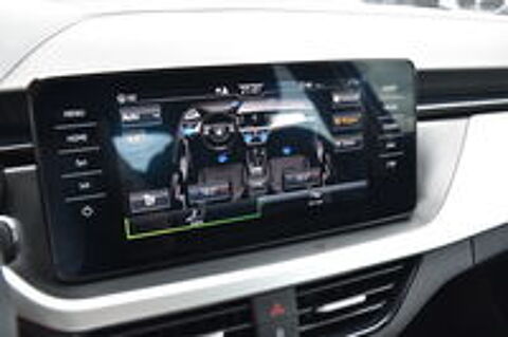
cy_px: 168
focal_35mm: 34
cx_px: 254
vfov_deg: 38.3
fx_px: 486
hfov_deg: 55.2
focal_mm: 23
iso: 400
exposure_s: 1/80
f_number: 4.5
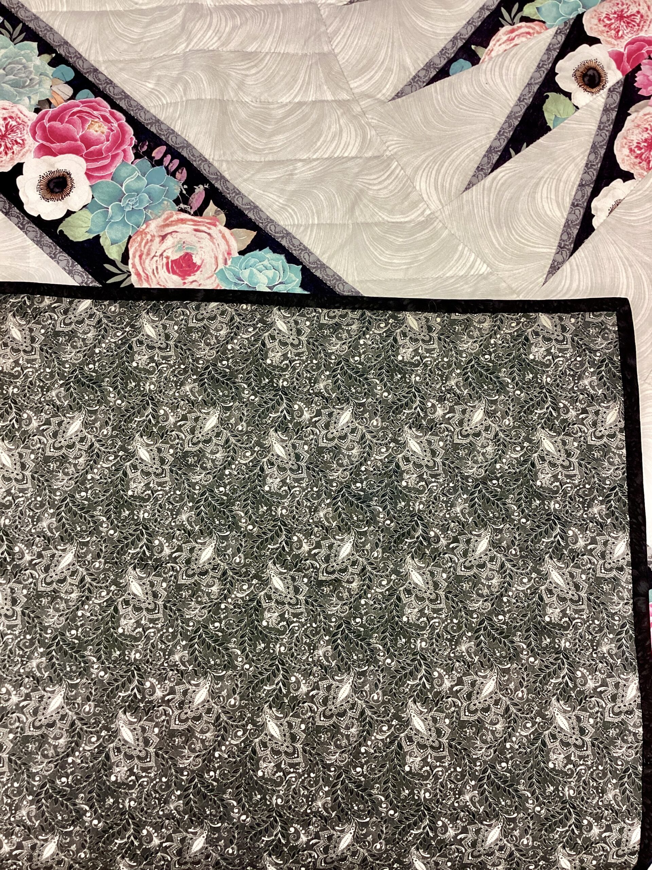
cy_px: 435
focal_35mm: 31
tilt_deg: -76.1
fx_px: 779
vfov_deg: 58.4
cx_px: 326
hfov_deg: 45.4
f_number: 2.4
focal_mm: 3.3
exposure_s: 1/60
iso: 100
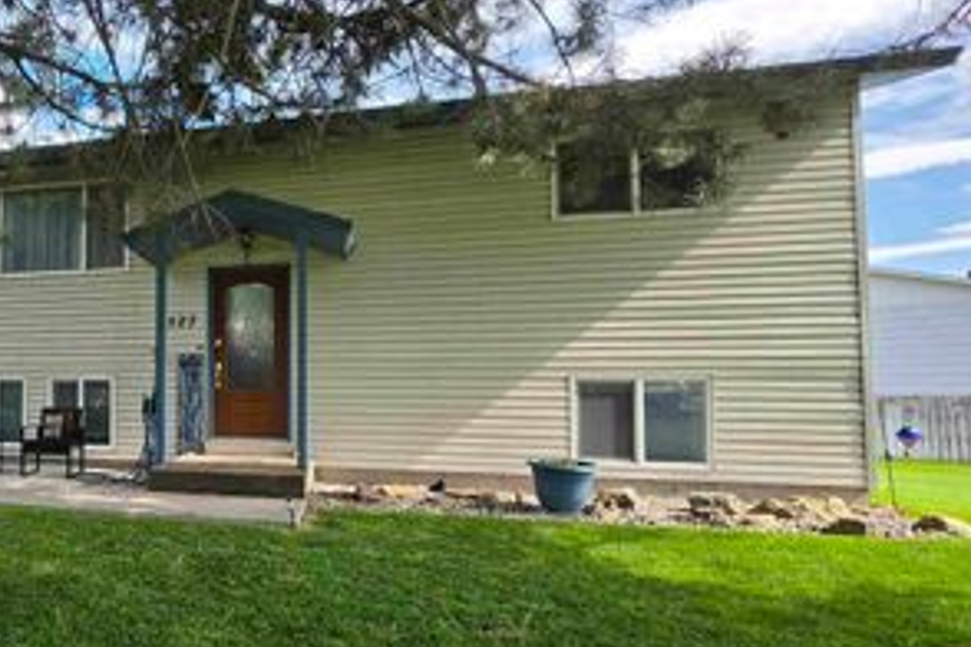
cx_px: 162
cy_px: 378
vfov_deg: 54.8
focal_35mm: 23
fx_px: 620
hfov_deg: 67.1
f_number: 1.9
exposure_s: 1/684
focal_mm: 2.2
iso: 32
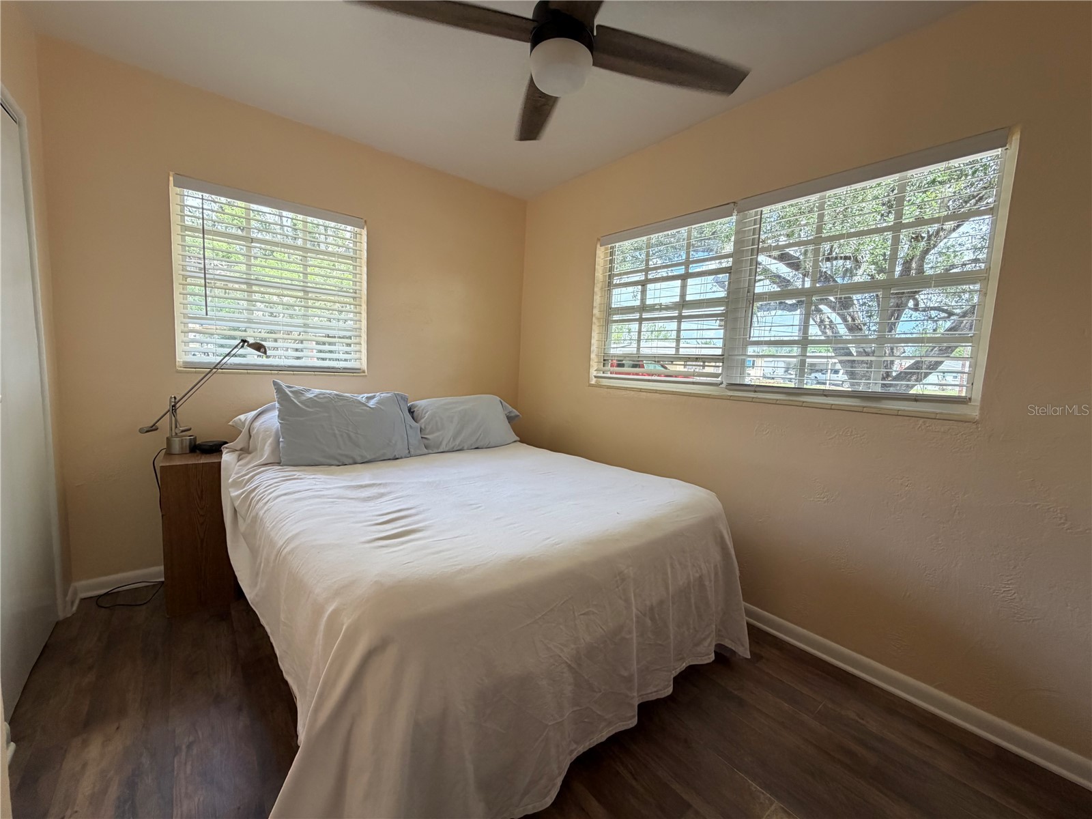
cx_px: 546
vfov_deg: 85.7
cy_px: 410
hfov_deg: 102.1
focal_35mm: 14
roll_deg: -2.1
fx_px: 442
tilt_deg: -7.1
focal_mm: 2.22
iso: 200
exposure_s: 1/121
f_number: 2.2
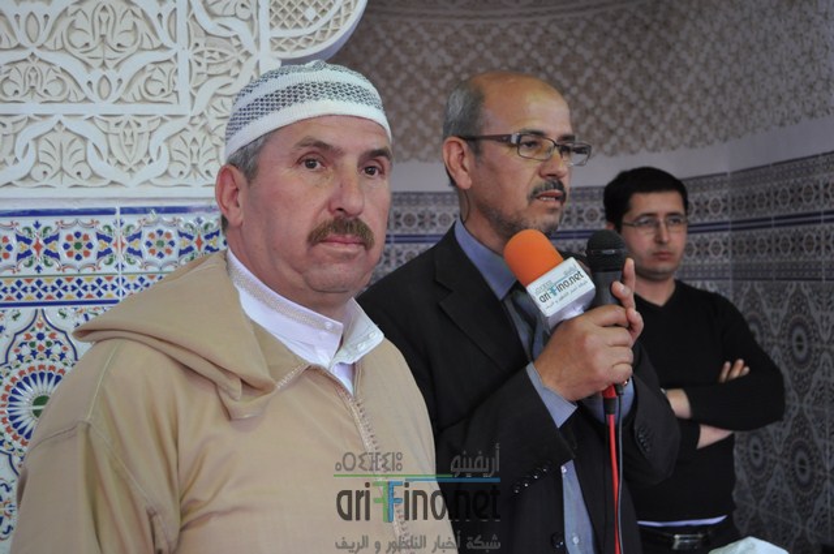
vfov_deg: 28.0
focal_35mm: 48
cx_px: 417
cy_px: 277
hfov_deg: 41.2
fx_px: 1111
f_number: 4.5
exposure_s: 1/50
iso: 800
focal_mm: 32
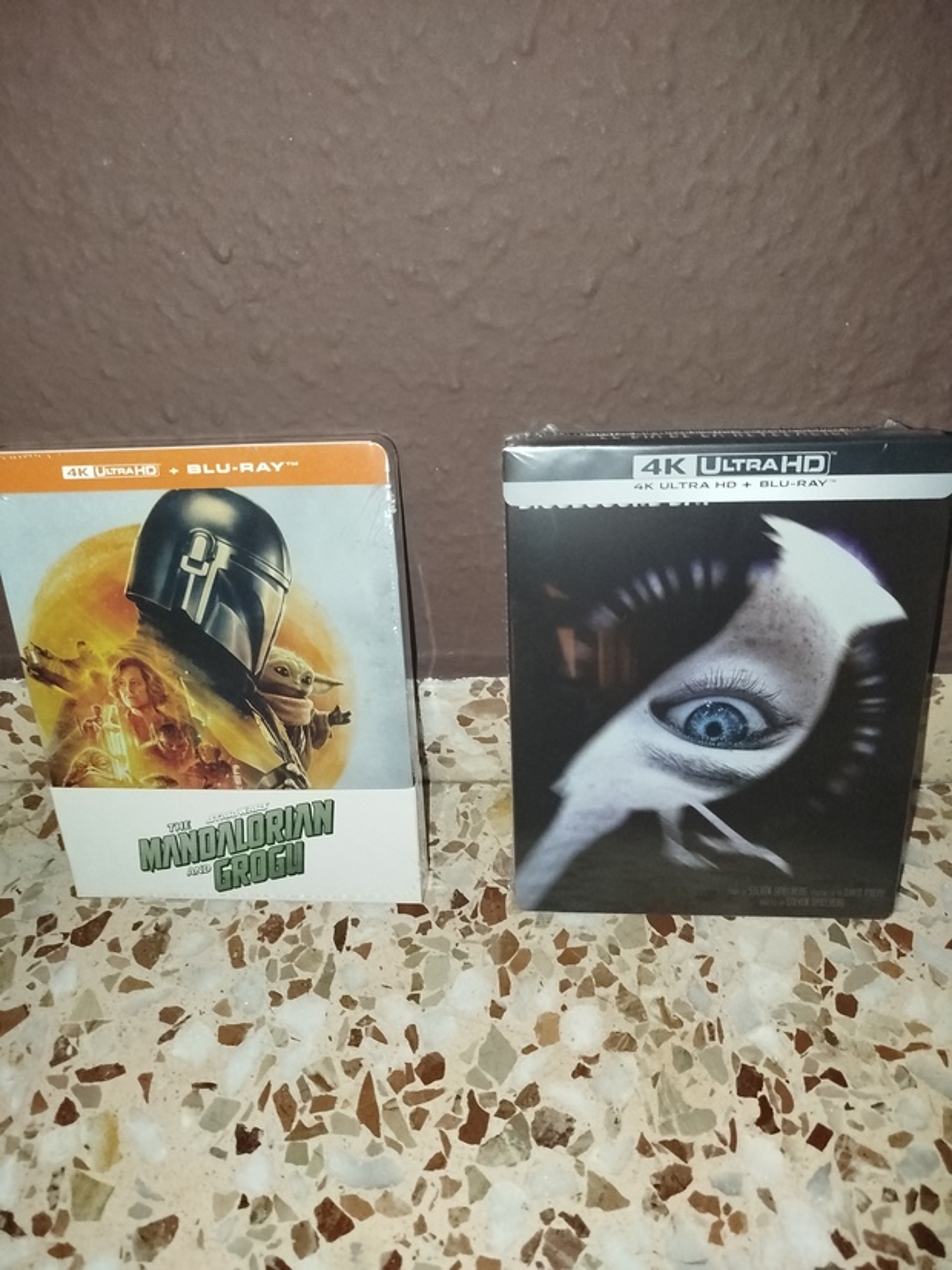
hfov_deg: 56.8
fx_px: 880
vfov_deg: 71.6
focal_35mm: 24
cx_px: 476
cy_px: 635
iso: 640
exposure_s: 1/25
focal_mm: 5.31
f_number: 1.7
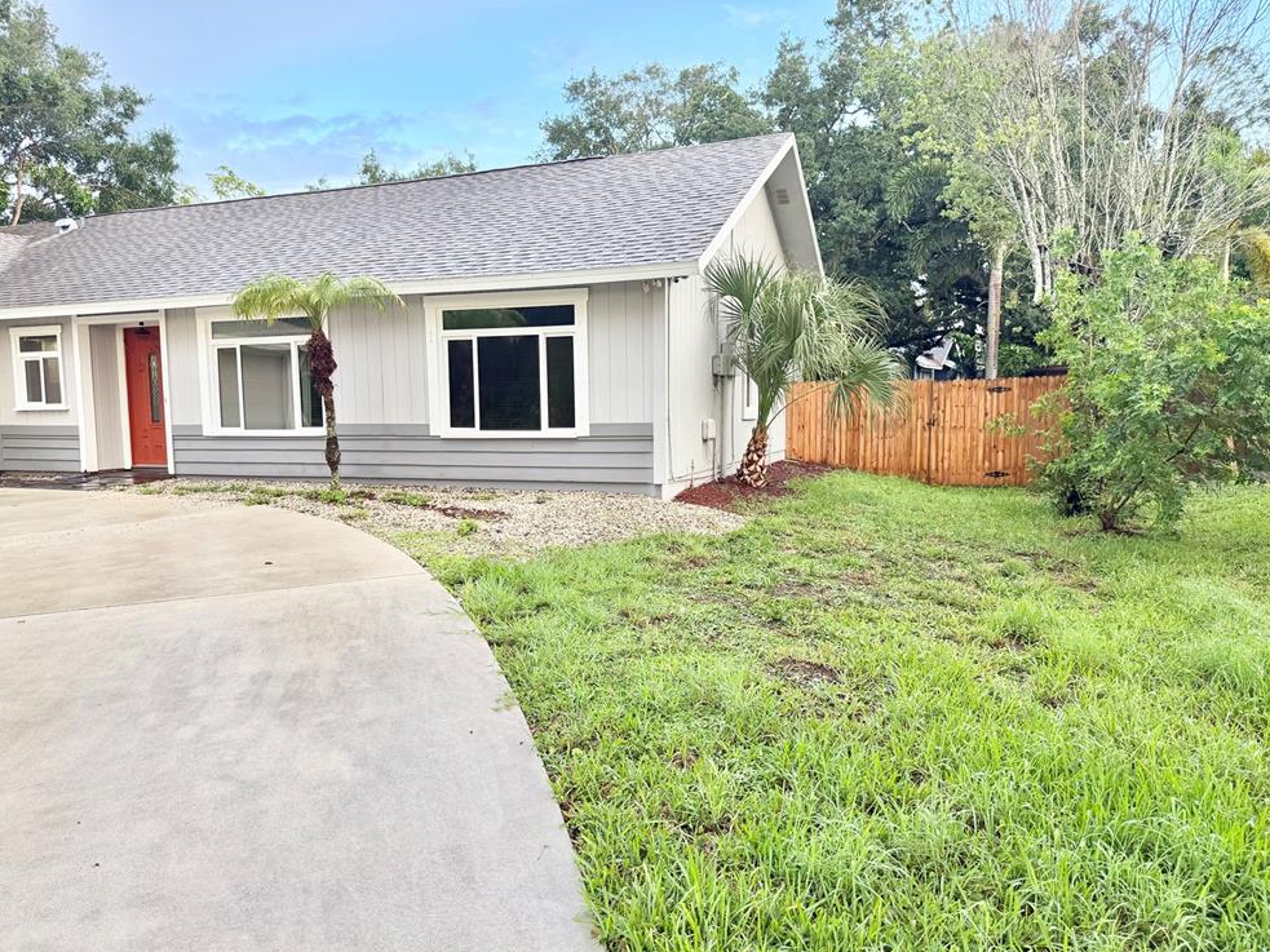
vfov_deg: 54.9
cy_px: 490
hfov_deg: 69.4
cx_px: 611
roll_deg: +0.7
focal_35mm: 25
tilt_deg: -6.3
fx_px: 917
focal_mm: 6.76
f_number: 1.78
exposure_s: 1/217
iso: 200
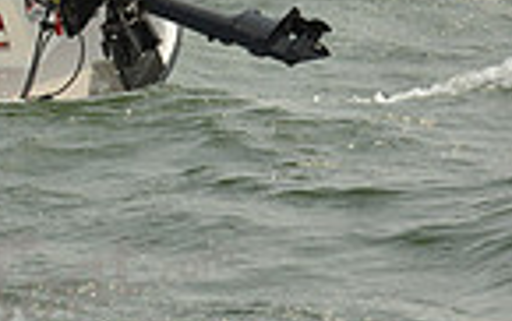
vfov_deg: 4.6
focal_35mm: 285
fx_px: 3981
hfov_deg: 7.1
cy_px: -185
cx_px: -441
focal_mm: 70
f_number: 9
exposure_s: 1/1250
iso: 320
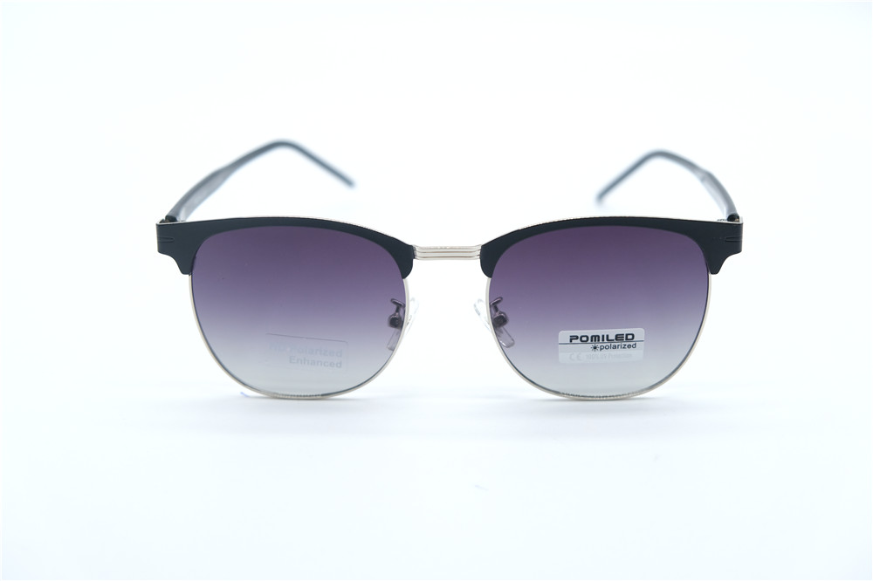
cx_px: 436
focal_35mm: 59
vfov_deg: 23.0
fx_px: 1430
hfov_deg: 33.9
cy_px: 290
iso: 640
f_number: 3.6
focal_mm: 39
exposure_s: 1/1000
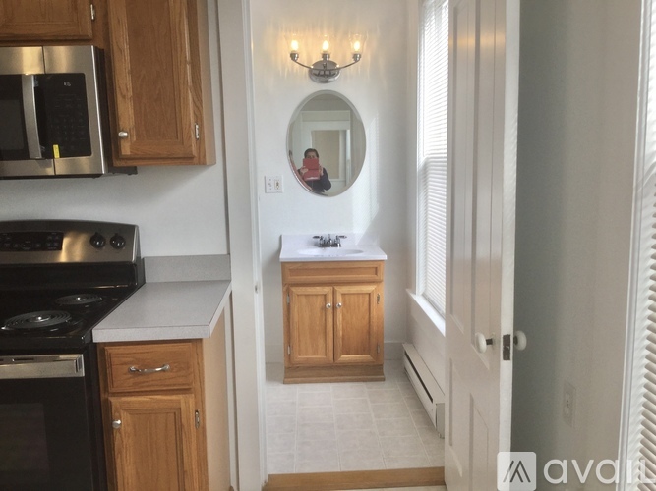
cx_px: 328
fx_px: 587
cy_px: 246
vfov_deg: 45.4
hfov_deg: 58.4
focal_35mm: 31
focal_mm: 3.3
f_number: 2.4
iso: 32
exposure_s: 1/120
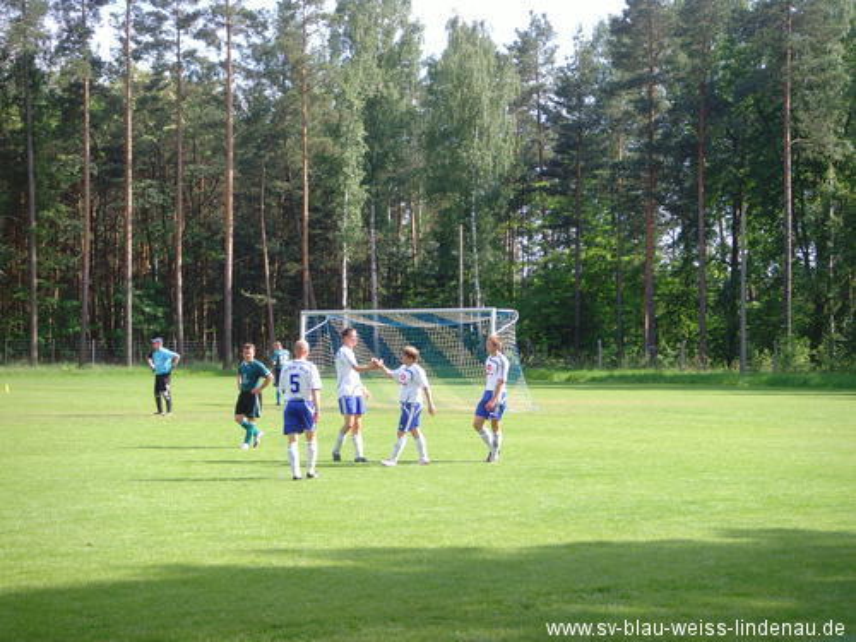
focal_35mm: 80
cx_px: 428
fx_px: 1978
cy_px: 321
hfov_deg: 24.4
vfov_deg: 18.4
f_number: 4.2
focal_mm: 13.7
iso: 80
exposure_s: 1/180
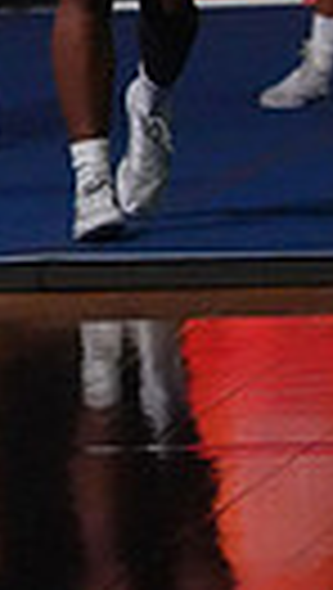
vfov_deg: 3.9
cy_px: -272
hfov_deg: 2.2
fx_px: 8684
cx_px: -932
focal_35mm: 555
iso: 16000
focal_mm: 120
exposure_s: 1/1250
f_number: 5.6
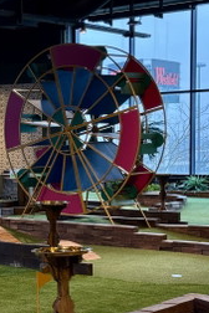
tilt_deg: -4.9
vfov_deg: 20.5
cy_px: 207
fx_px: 862
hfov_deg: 13.7
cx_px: 16
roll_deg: +0.6
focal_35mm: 99
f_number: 1.78
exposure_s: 1/50
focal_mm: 6.76
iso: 80
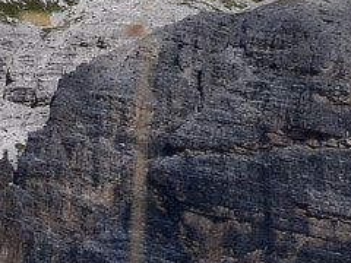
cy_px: 465
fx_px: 2494
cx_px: -822
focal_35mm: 246
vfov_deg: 5.9
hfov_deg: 6.9
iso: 220
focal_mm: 20
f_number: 11
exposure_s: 1/500
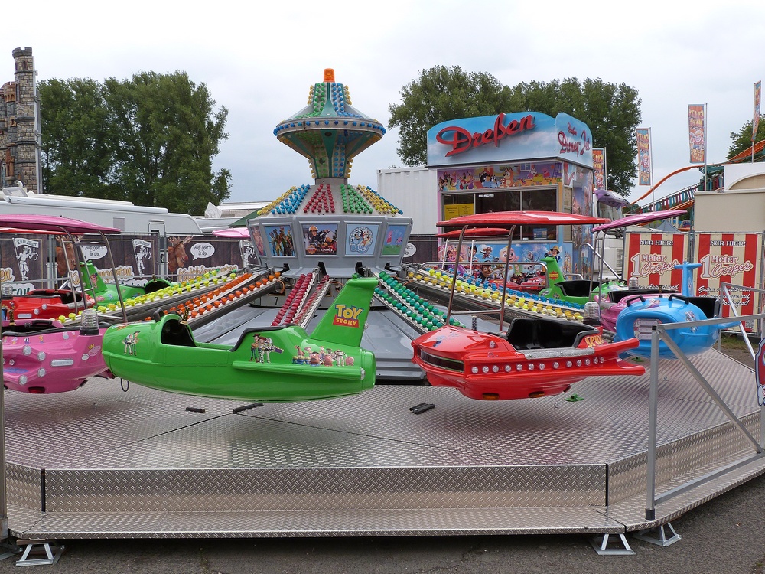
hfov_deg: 56.8
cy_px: 287
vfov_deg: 44.2
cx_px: 382
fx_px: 707
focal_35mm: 32
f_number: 5.6
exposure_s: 1/320
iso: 100
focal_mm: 5.6
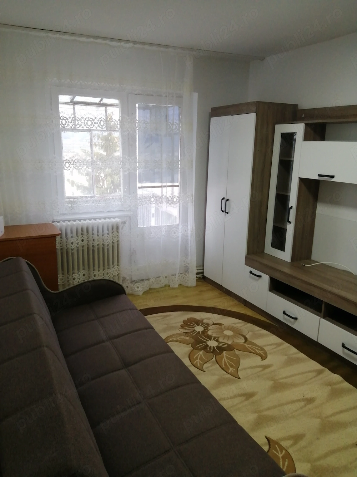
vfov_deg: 67.3
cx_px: 178
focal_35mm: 26
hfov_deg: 53.0
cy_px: 238
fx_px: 358
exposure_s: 1/50
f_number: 1.8
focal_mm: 3.6
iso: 100
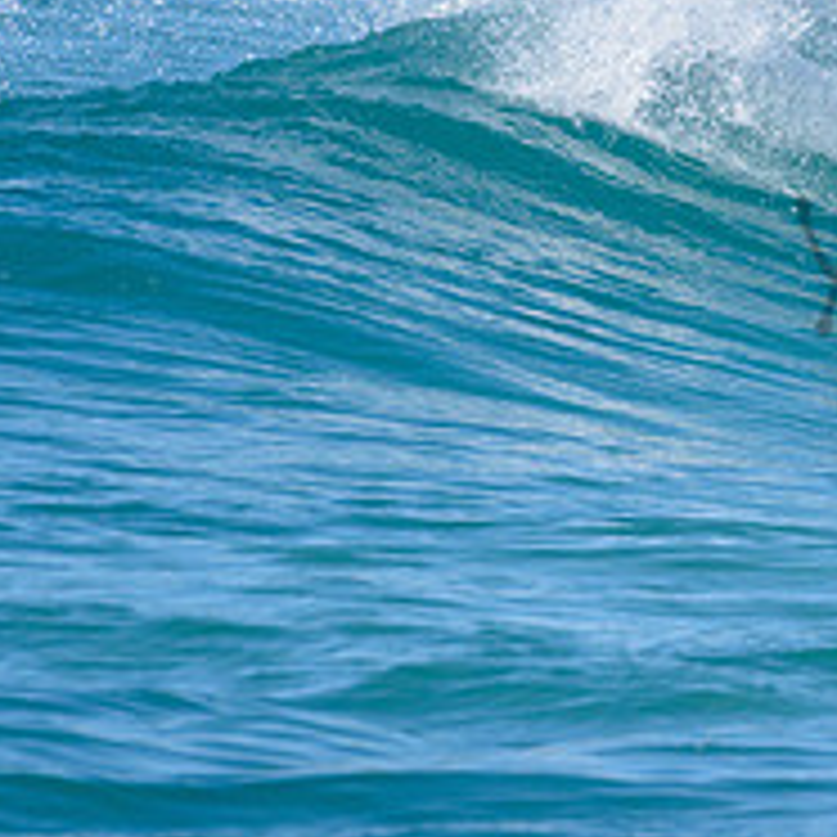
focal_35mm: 1623
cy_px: 85
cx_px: 1108
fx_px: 44399
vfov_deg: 1.1
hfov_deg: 1.1
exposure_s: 1/2000
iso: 180
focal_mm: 500
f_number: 5.6
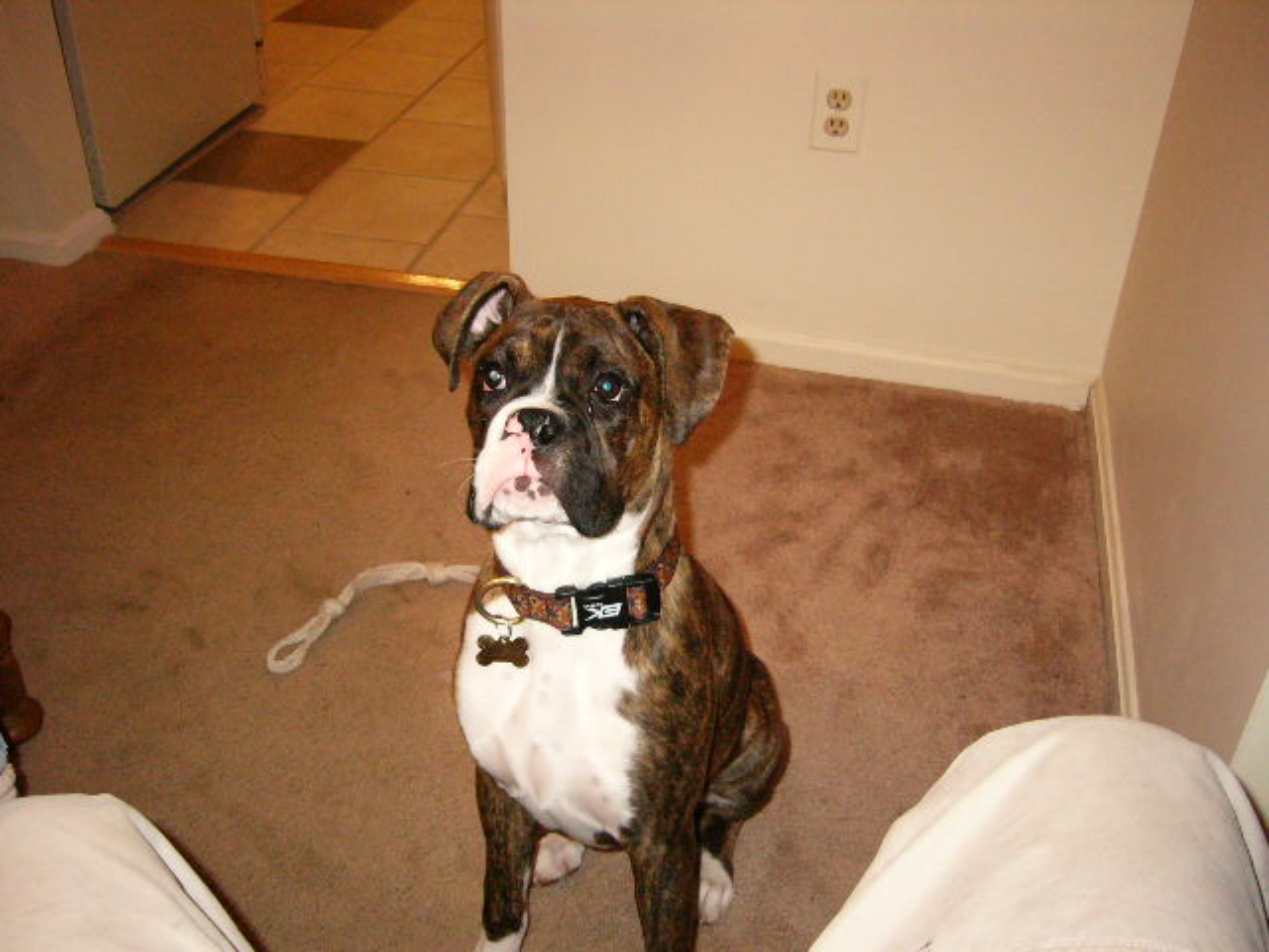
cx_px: 634
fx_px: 1283
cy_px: 476
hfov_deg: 52.6
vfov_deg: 40.7
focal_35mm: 35
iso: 400
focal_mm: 5.8
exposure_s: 1/60
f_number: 2.8
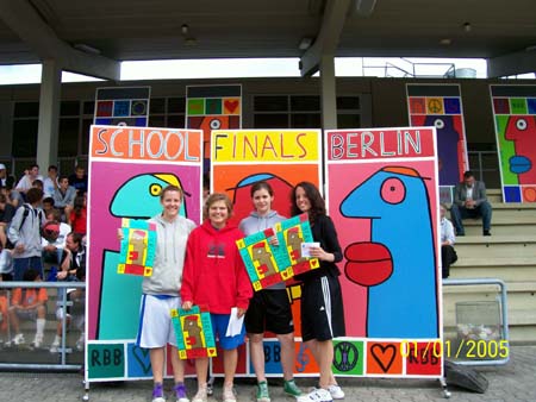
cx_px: 268
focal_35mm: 34
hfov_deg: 53.9
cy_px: 201
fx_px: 527
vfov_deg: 41.8
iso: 80
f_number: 5.1
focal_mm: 5.6
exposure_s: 1/234
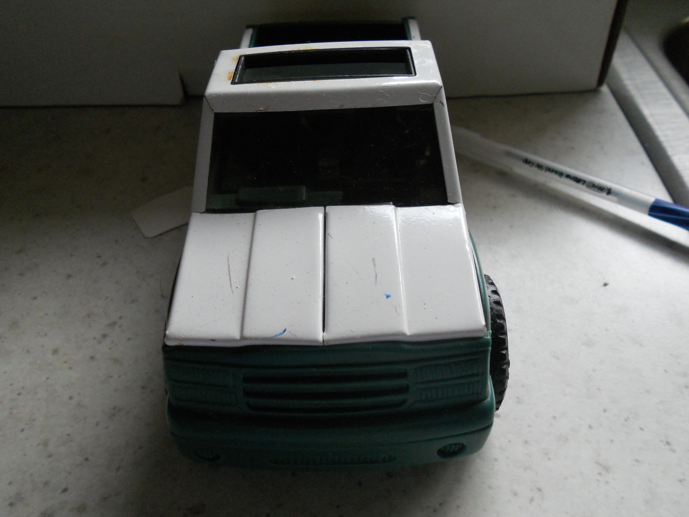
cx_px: 344
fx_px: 637
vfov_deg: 44.2
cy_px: 258
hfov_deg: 56.8
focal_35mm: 32
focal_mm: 5.8
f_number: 3.5
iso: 400
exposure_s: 1/40
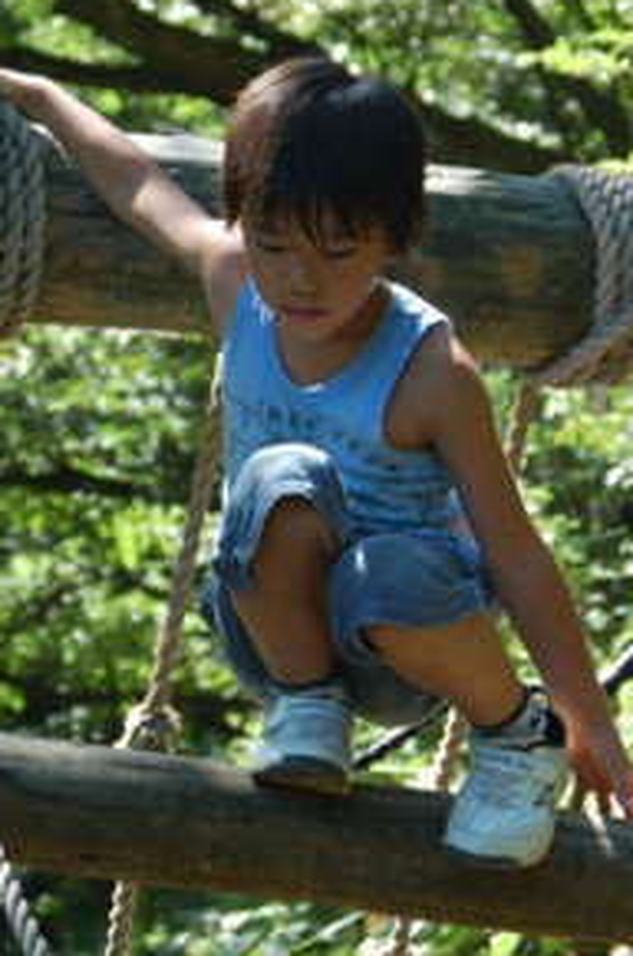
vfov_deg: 11.8
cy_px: 409
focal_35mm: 175
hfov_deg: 7.8
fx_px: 4632
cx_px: 256
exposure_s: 1/200
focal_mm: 75
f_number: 5.6
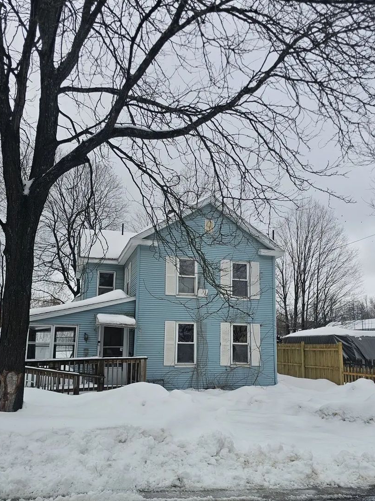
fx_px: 419
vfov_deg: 61.3
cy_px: 293
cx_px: 186
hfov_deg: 48.2
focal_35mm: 29
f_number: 1.7
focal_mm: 6.3
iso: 10
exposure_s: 1/917
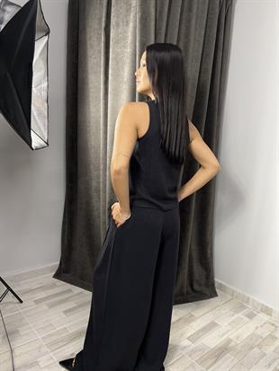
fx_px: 279
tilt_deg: -8.5
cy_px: 186
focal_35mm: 26
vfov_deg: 67.3
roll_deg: -4.0
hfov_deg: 53.1
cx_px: 140
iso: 125
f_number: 1.5
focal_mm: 5.7
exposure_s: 1/100
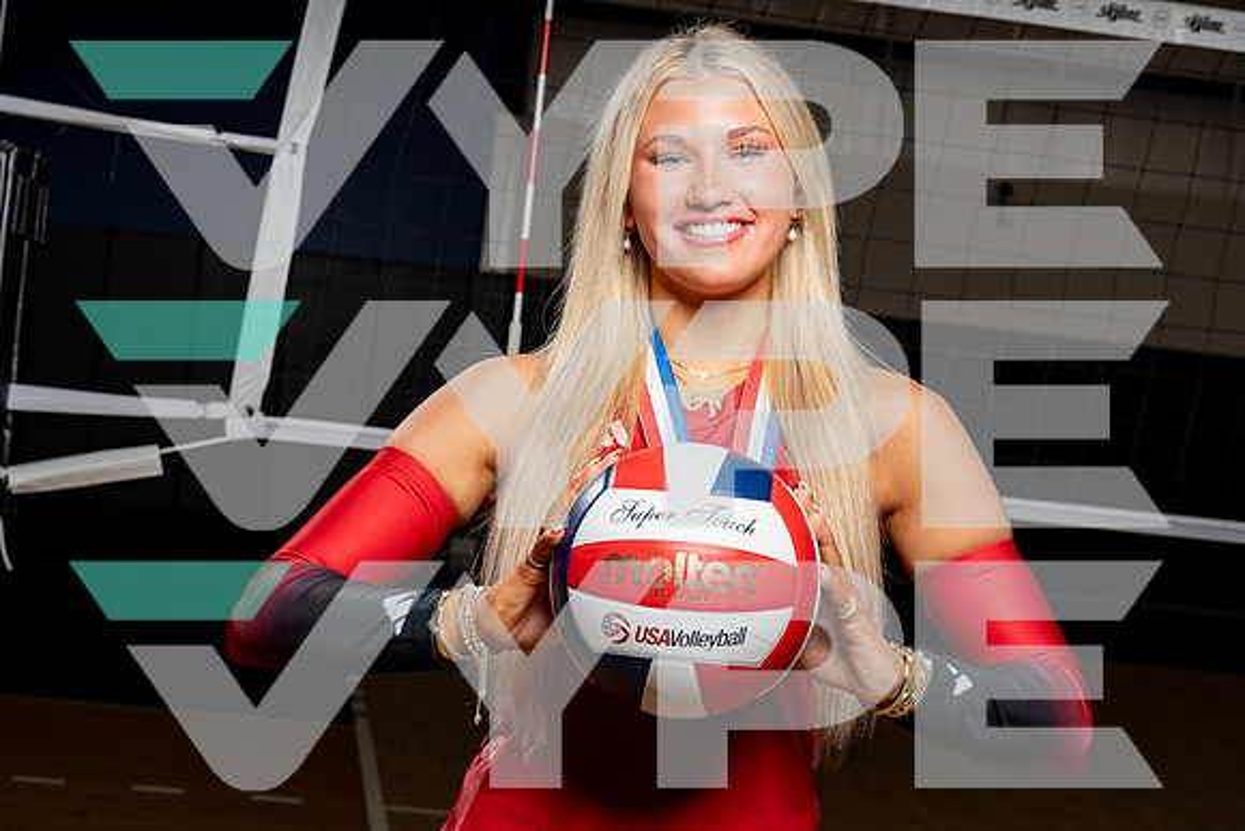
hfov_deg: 29.6
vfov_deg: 20.0
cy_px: 416
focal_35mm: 68
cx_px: 622
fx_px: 2352
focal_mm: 68
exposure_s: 1/250
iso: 100
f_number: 8
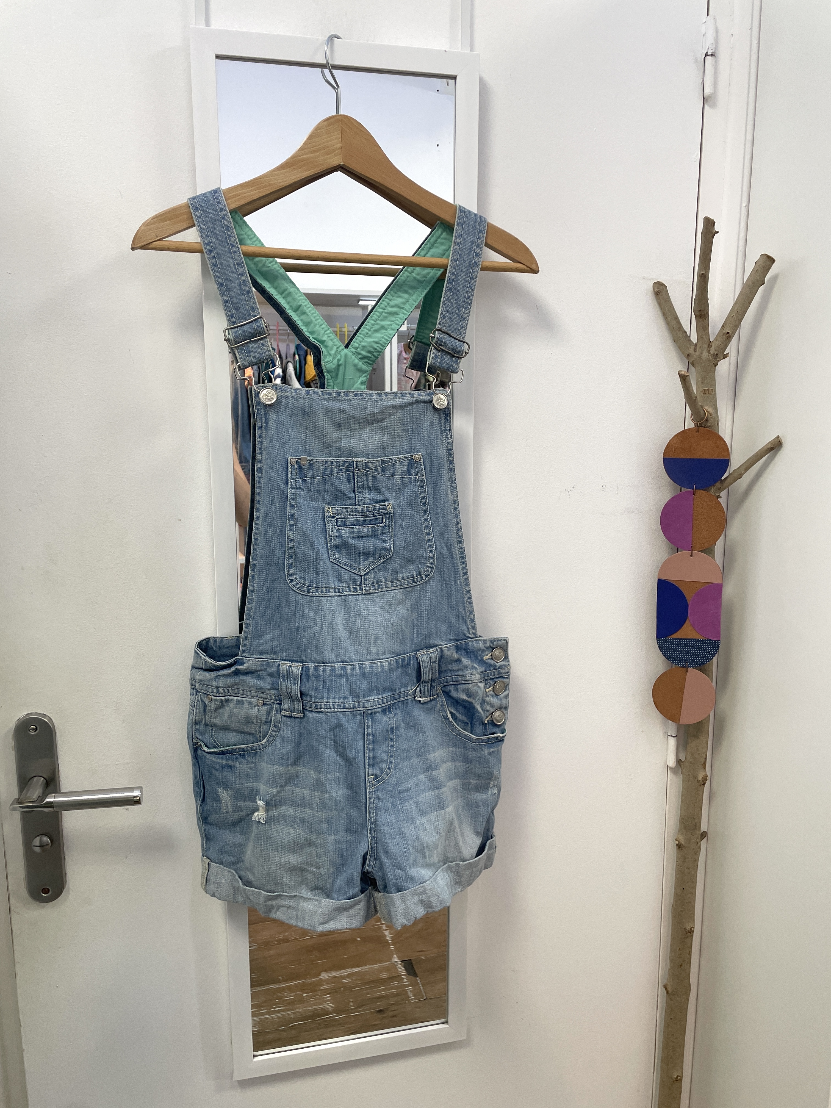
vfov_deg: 67.3
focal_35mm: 26
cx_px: 416
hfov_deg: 53.1
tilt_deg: -8.8
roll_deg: +2.0
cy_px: 554
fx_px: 832
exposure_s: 1/100
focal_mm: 4.2
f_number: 1.6
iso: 100
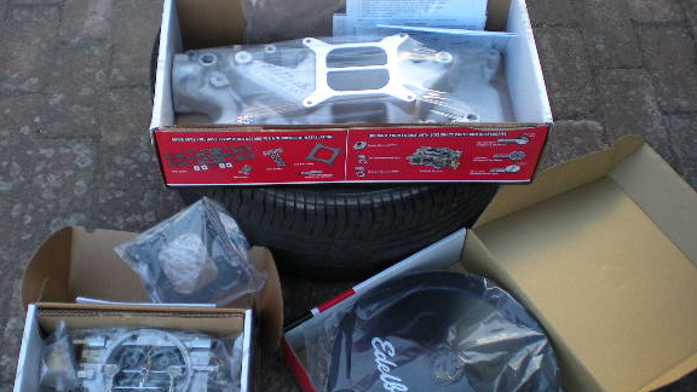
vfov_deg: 26.0
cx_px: 315
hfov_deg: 44.5
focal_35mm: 46
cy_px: 192
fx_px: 850
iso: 92
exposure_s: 1/67.8
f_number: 3.1
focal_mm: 6.3
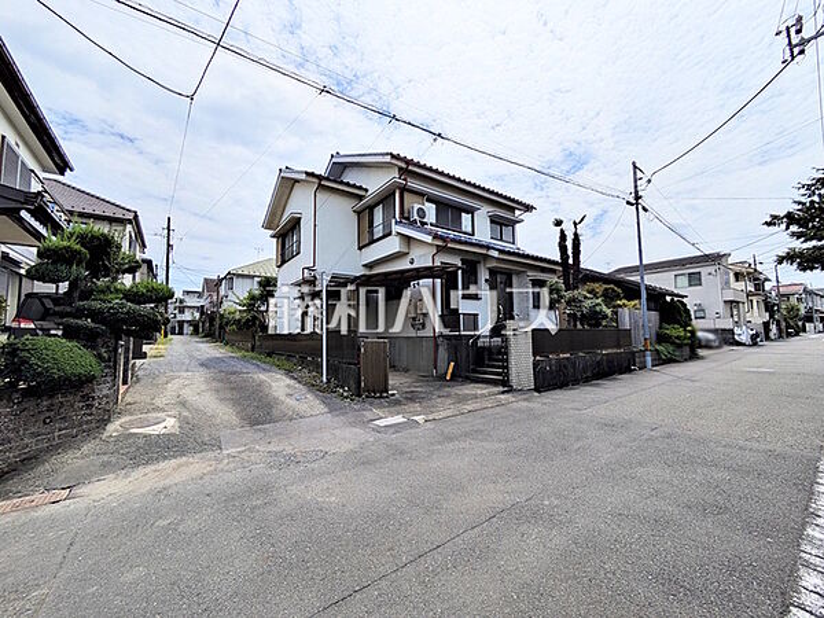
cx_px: 412
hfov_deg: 102.1
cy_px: 309
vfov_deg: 85.7
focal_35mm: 14
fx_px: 333
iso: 53
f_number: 2.2
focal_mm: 1.83
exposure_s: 1/5076
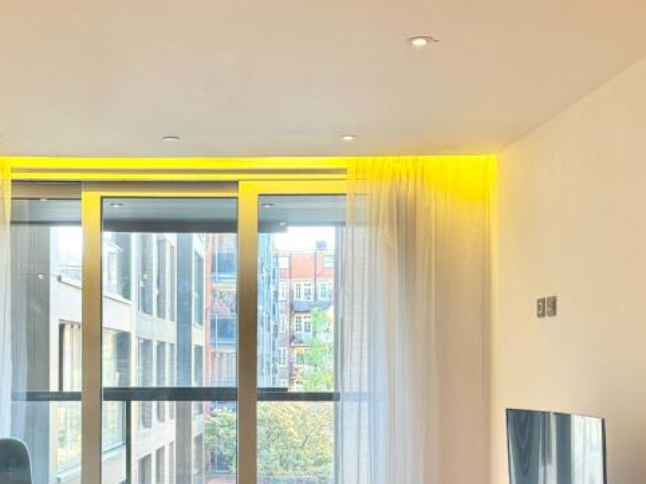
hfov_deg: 36.4
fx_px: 951
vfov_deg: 28.1
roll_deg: -0.4
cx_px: 142
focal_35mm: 51
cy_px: 365
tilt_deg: +1.0
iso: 400
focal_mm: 6.76
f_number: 1.78
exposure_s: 1/50
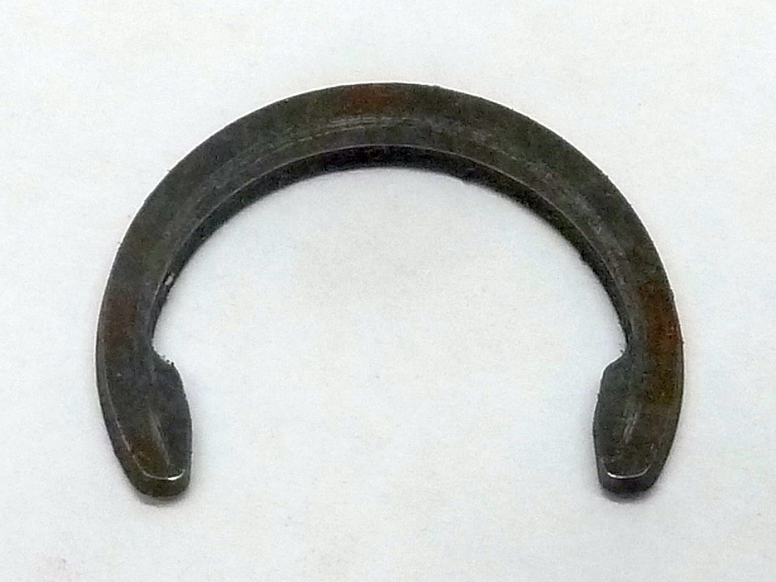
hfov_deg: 65.3
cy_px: 291
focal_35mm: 27
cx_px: 388
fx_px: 605
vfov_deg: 51.4
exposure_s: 1/30
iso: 320
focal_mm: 4.4
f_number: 3.3
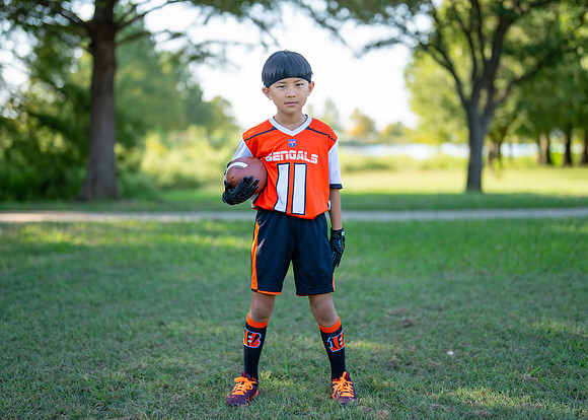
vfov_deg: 22.7
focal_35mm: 62
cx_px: 296
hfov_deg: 31.5
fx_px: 1043
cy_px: 197
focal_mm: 50
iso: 100
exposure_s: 1/1250
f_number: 1.2
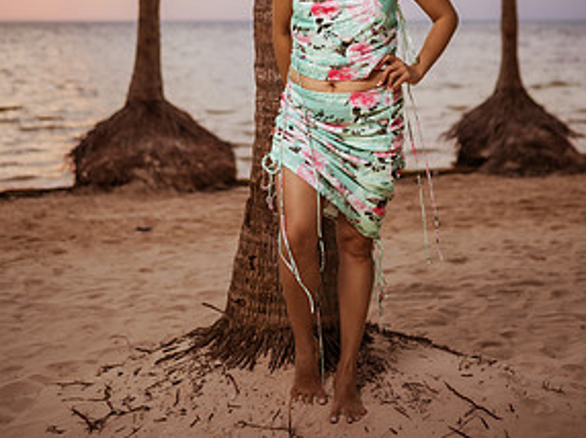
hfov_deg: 36.2
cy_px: 41
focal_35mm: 53
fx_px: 896
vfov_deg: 26.5
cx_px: 303
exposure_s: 1/1600
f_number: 1.8
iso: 50
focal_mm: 35
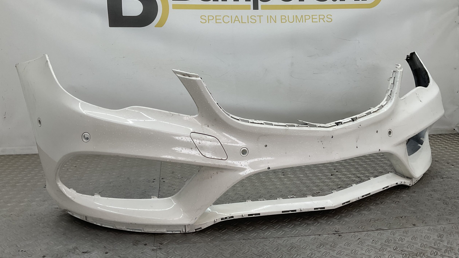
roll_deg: -0.8
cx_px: 230
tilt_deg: -9.6
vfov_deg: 36.6
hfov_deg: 61.0
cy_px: 110
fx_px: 389
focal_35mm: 32
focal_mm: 3
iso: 16
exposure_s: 1/159
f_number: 1.8
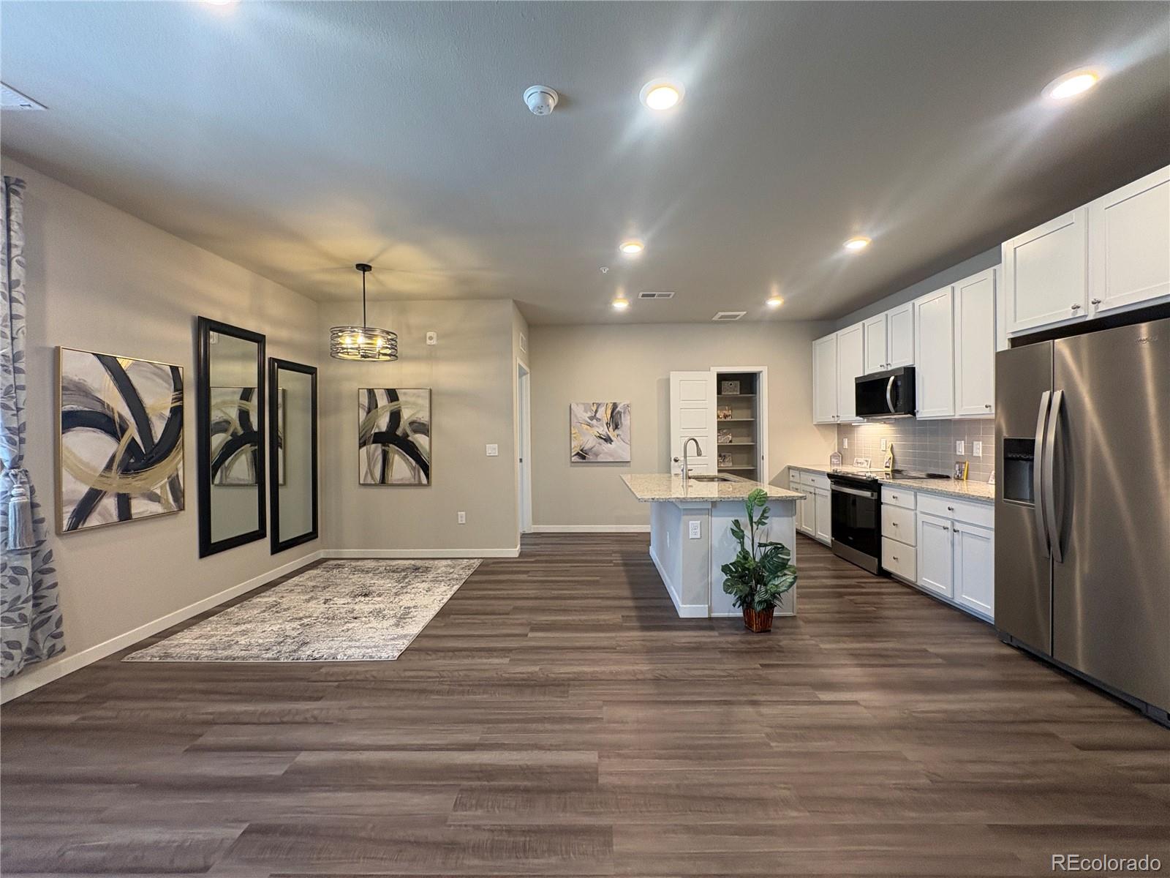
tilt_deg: -0.7
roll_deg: +1.2
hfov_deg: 102.1
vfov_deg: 85.7
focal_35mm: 14
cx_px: 585
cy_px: 439
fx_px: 473
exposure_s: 1/60
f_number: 2.2
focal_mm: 2.22
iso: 200
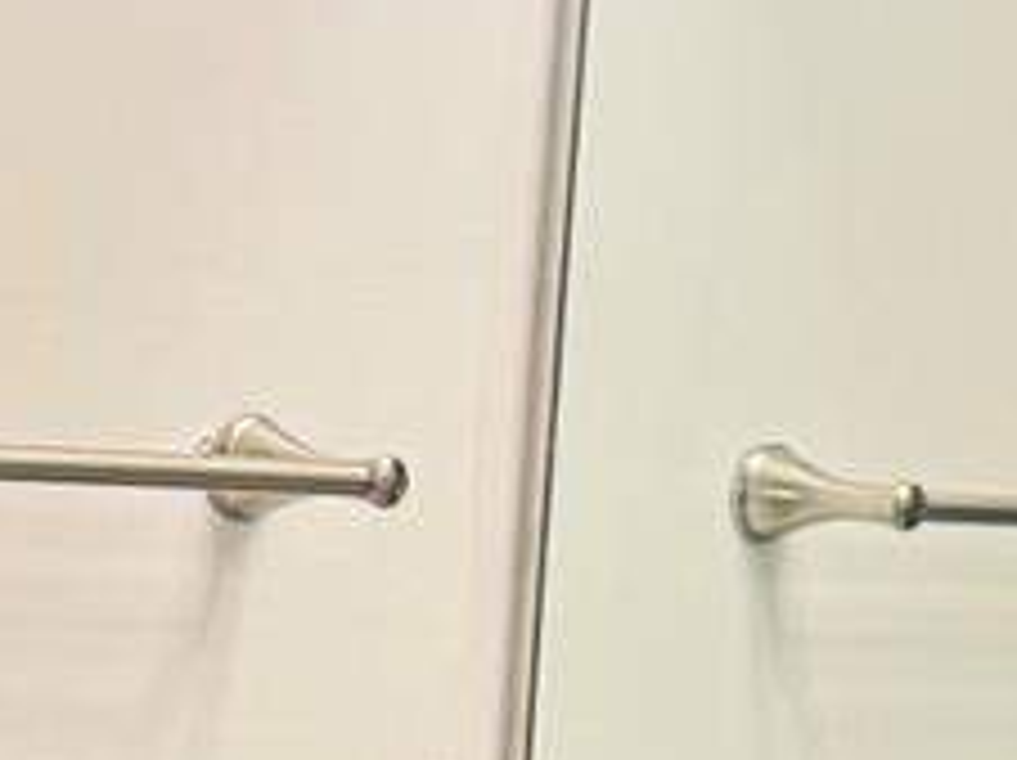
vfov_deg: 8.5
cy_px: 1142
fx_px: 4989
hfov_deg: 10.9
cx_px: -765
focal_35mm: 170
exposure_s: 1/60
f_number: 1.78
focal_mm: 6.76
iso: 100
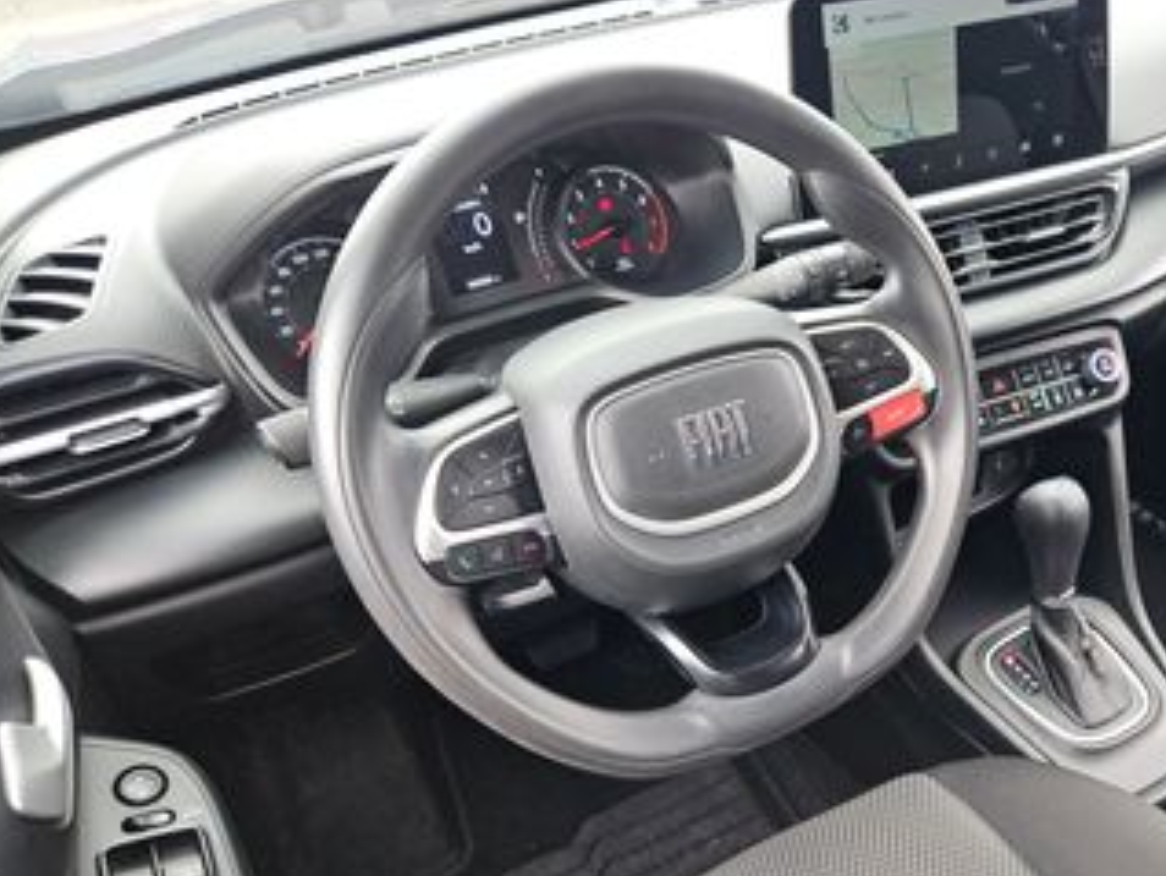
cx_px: 836
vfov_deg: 41.5
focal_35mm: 34
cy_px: 550
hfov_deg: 52.2
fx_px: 1146
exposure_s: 1/180
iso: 200
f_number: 1.8
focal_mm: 5.4
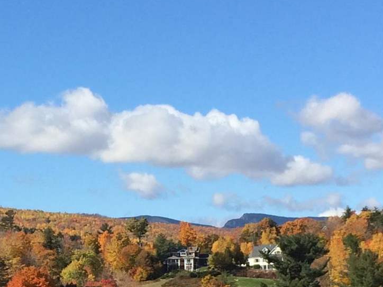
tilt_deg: +3.7
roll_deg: +2.0
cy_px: 247
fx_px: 1361
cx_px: 42
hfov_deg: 15.8
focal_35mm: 123
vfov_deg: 12.0
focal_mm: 4.15
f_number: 2.2
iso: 32
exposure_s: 1/1786
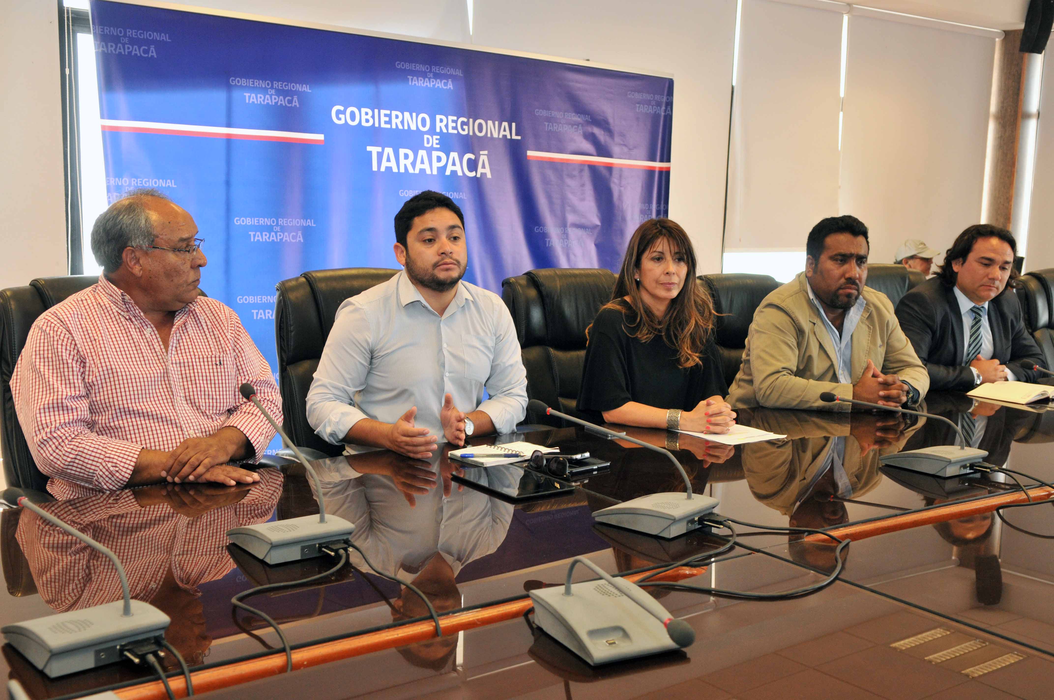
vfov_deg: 34.1
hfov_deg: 49.6
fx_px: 1140
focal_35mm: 39
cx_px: 527
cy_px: 350
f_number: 4.5
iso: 640
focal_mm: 26
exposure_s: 1/80
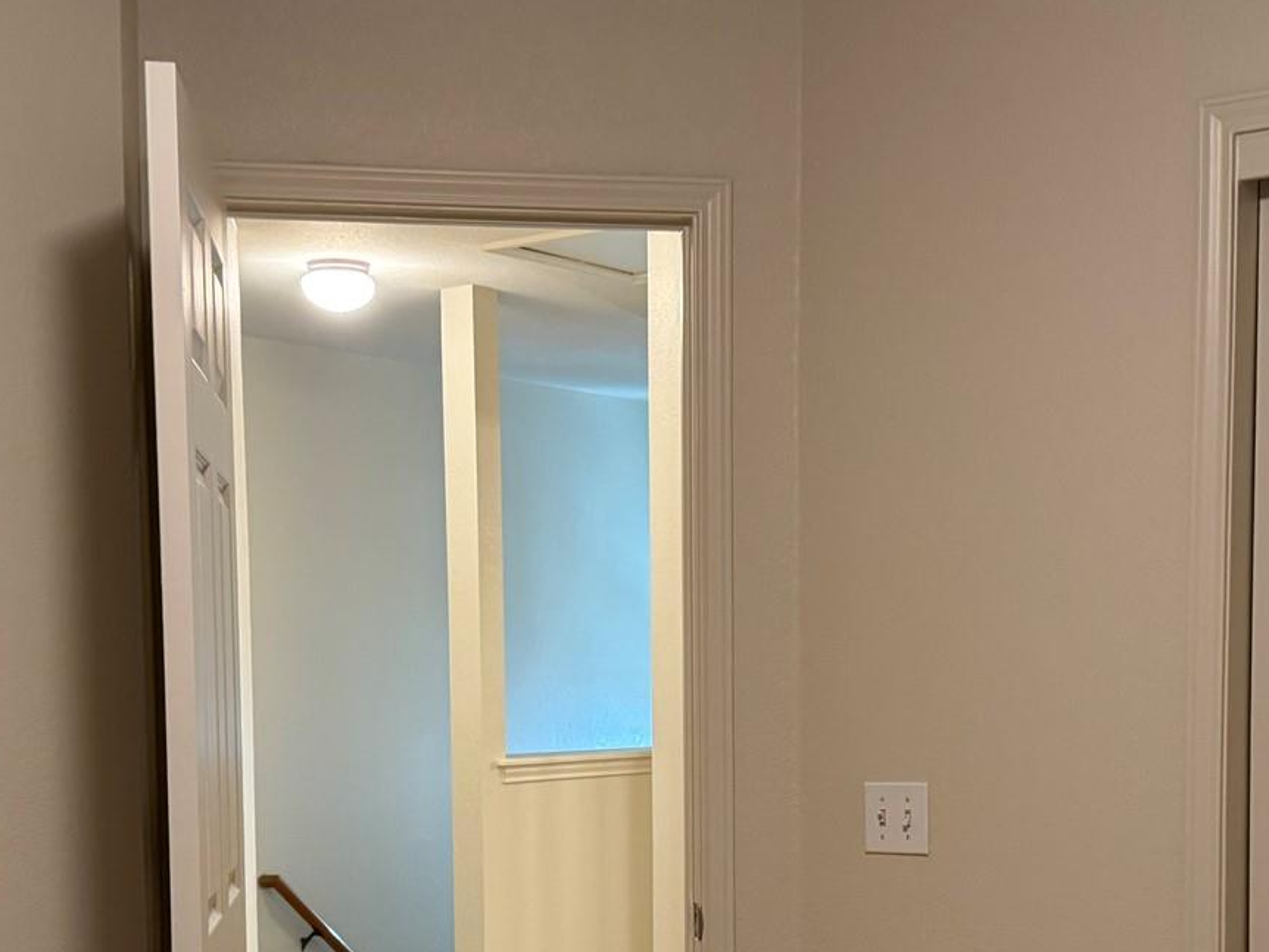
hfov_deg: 33.8
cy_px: 817
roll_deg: +0.4
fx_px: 2090
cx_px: 667
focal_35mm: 57
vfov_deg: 25.1
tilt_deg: -4.4
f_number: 1.78
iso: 500
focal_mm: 6.76
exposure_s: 1/60
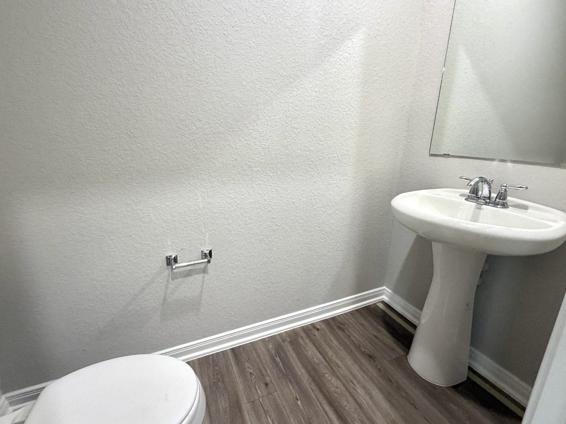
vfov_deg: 78.0
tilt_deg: -15.4
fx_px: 262
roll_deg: +0.9
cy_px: 197
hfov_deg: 94.3
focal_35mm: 16
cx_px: 259
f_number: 2.2
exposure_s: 1/60
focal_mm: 2.22
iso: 250
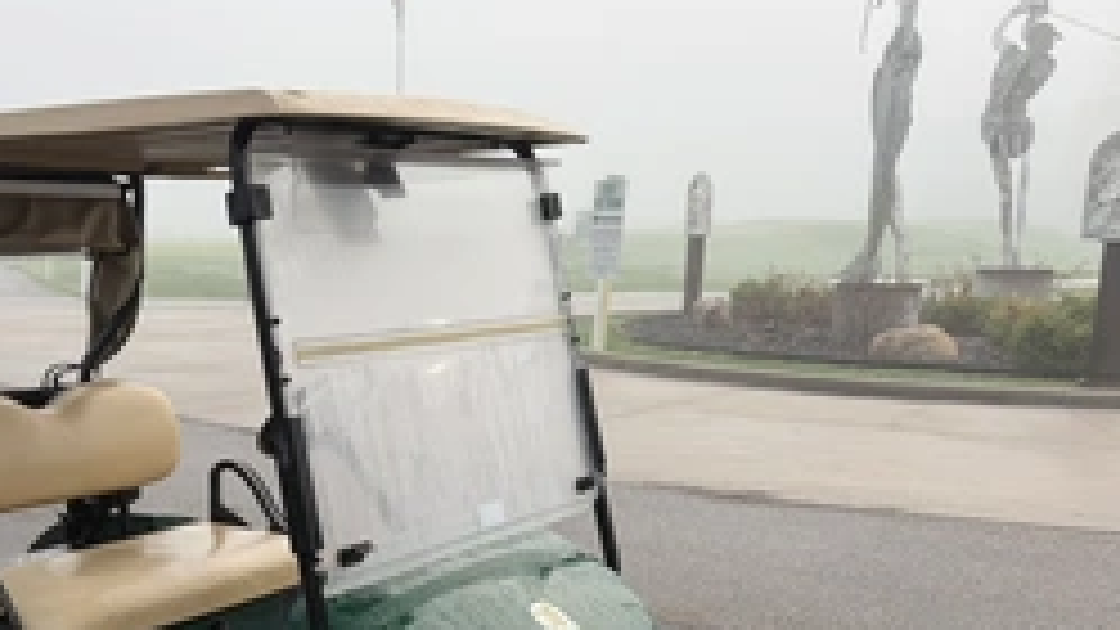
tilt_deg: -12.1
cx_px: 279
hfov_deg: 46.6
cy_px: 540
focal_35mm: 42
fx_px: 1247
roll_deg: -2.3
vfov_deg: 27.5
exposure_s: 1/152
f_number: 1.78
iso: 64
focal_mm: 6.76
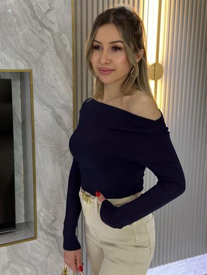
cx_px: 104
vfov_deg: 39.7
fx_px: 383
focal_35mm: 48
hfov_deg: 30.3
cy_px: 138
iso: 400
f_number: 1.78
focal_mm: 6.86
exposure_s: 1/50
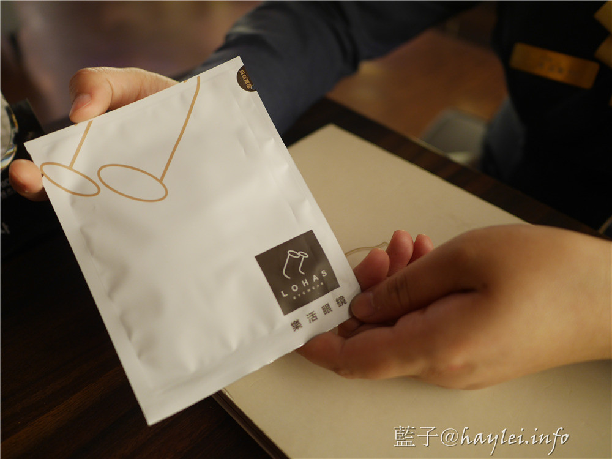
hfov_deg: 60.0
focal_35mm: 30
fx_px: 530
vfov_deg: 46.8
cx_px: 306
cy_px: 230
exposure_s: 1/60
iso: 250
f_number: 1.7
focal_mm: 15
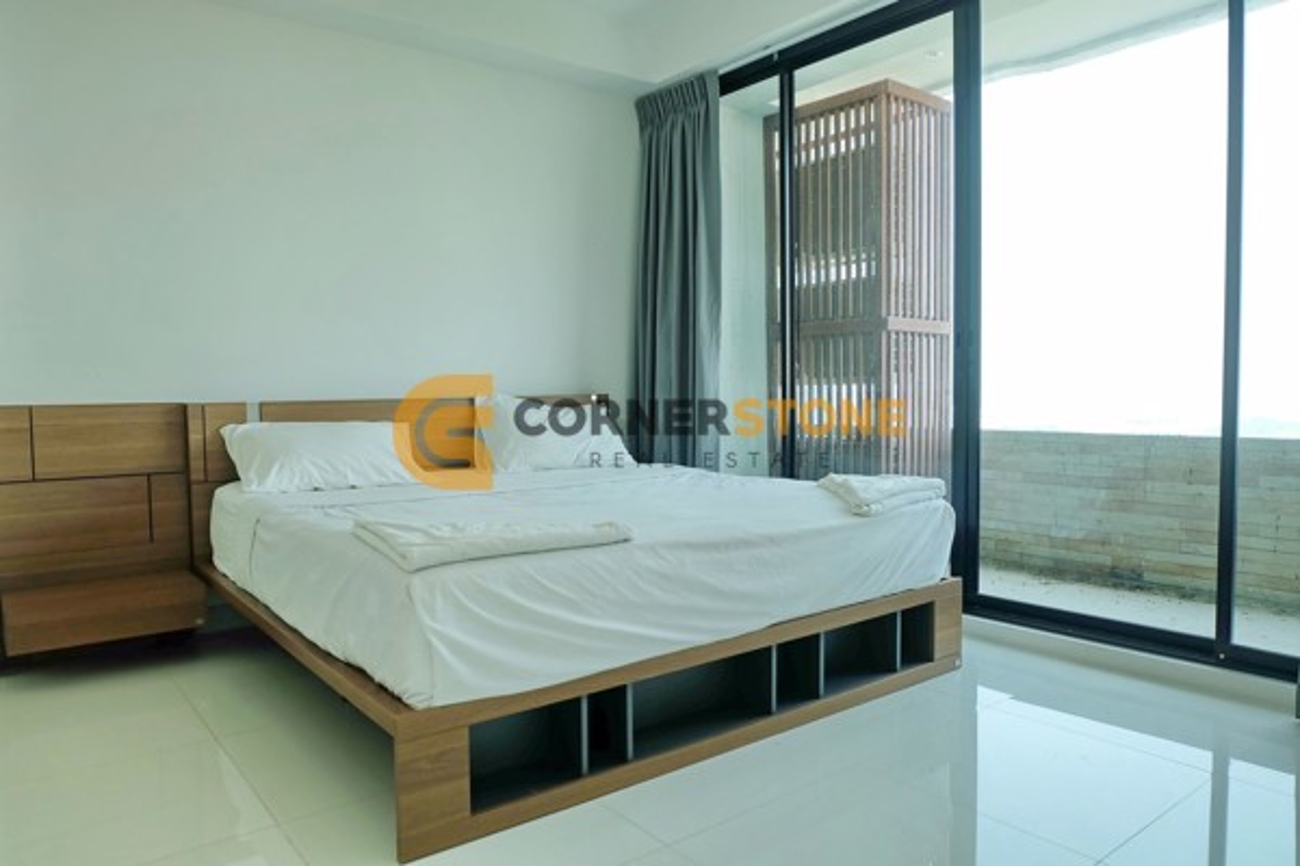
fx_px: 867
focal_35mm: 24
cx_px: 650
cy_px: 433
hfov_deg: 73.7
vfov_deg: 53.1
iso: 200
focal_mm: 16
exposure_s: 1/140
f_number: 4
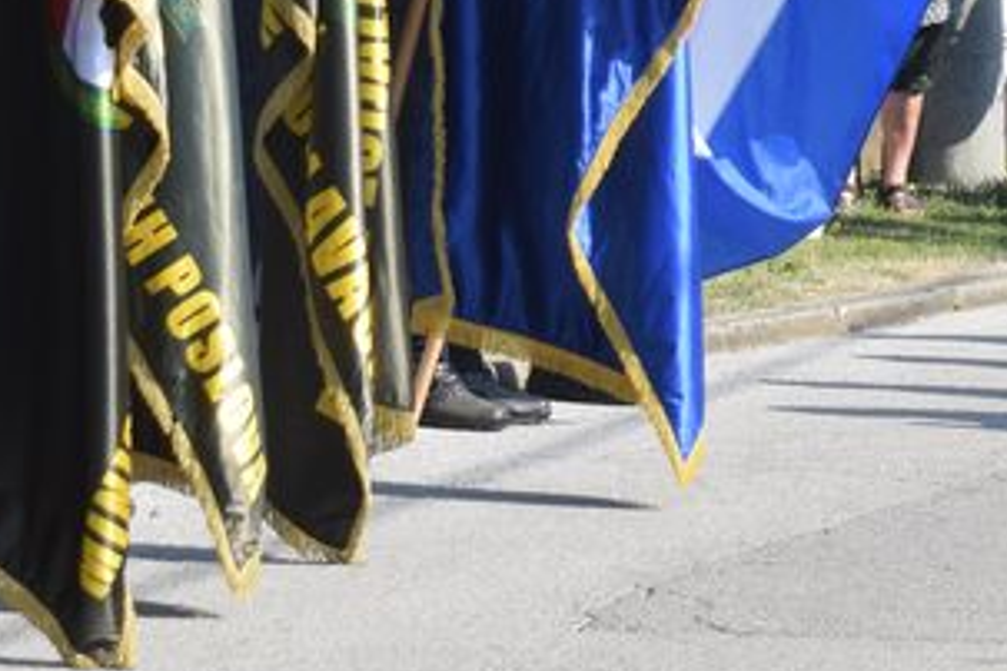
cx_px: 1751
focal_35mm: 327
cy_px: -76
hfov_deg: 6.2
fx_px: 9146
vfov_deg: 4.2
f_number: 8
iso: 200
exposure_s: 1/250
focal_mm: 55
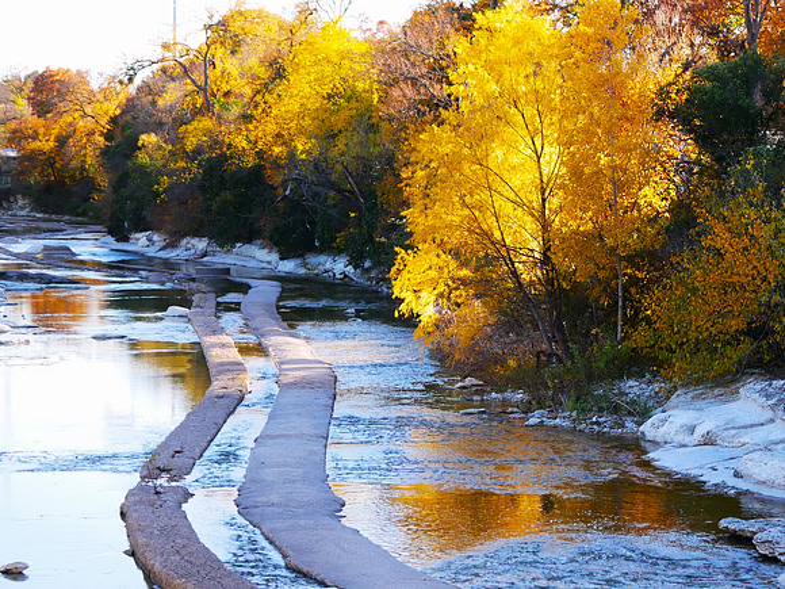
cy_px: 294
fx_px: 2041
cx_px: 392
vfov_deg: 16.4
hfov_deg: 21.8
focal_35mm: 90
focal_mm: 45
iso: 200
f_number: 4.5
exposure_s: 1/250
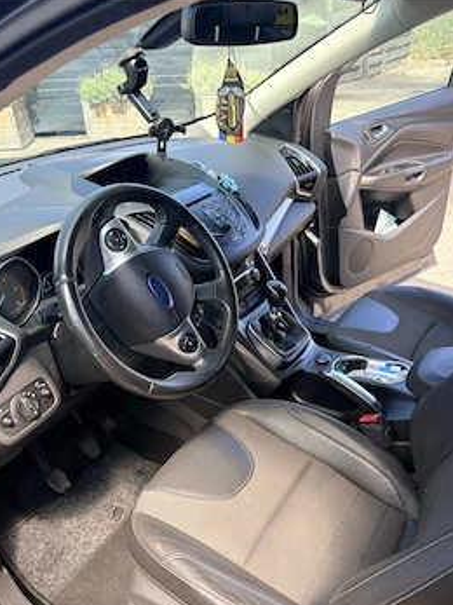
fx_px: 524
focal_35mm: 30
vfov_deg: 59.8
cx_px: 242
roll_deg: +0.1
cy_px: 340
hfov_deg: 46.7
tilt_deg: -32.5
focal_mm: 5.96
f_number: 1.6
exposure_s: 1/371
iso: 50
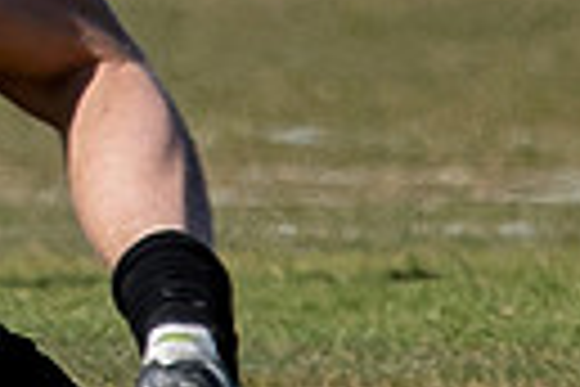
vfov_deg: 0.3
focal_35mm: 4896
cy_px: -637
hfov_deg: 0.4
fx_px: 78874
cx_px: -880
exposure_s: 1/2000
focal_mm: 200
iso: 140
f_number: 4
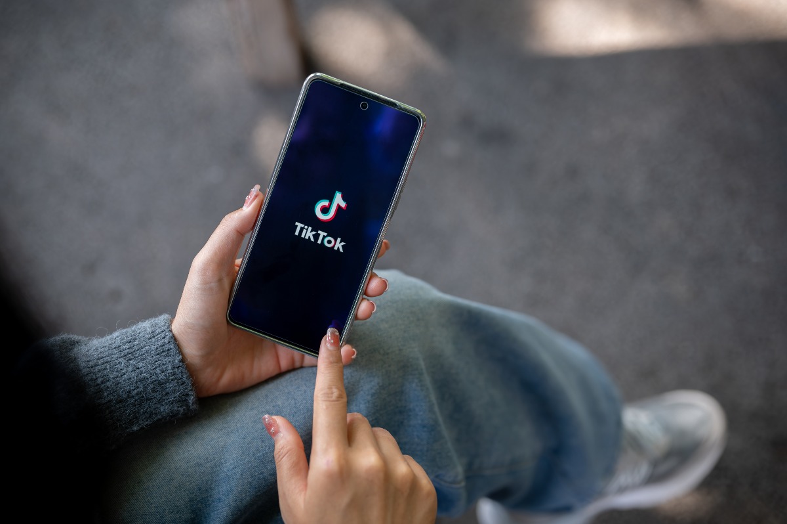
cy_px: 262
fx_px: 1092
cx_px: 394
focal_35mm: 50
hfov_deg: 39.6
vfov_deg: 26.9
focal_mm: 50
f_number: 2.5
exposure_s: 1/400
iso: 320
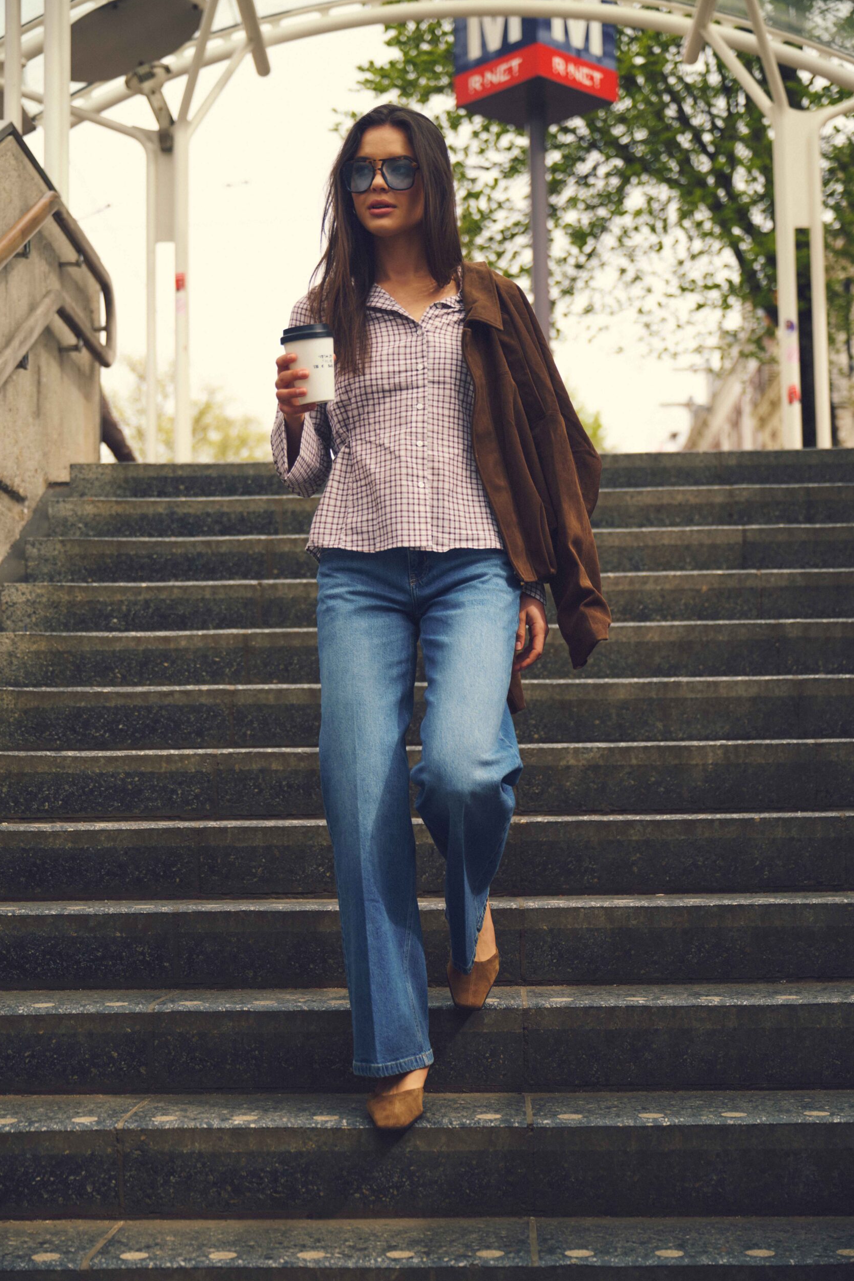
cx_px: 424
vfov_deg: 36.9
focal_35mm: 54
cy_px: 634
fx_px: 1922
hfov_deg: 25.1
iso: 160
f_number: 2.8
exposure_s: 1/1000
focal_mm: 53
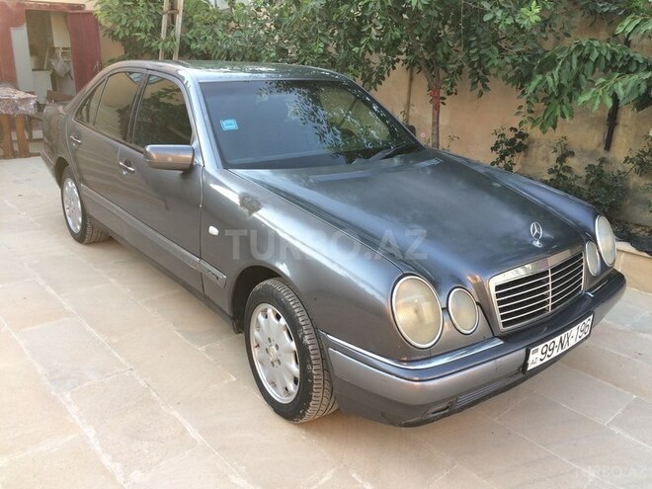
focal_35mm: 29
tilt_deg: -18.7
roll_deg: -1.0
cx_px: 326
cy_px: 244
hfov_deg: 61.7
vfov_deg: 48.2
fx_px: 546
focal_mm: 4.15
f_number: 2.2
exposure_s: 1/109
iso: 32
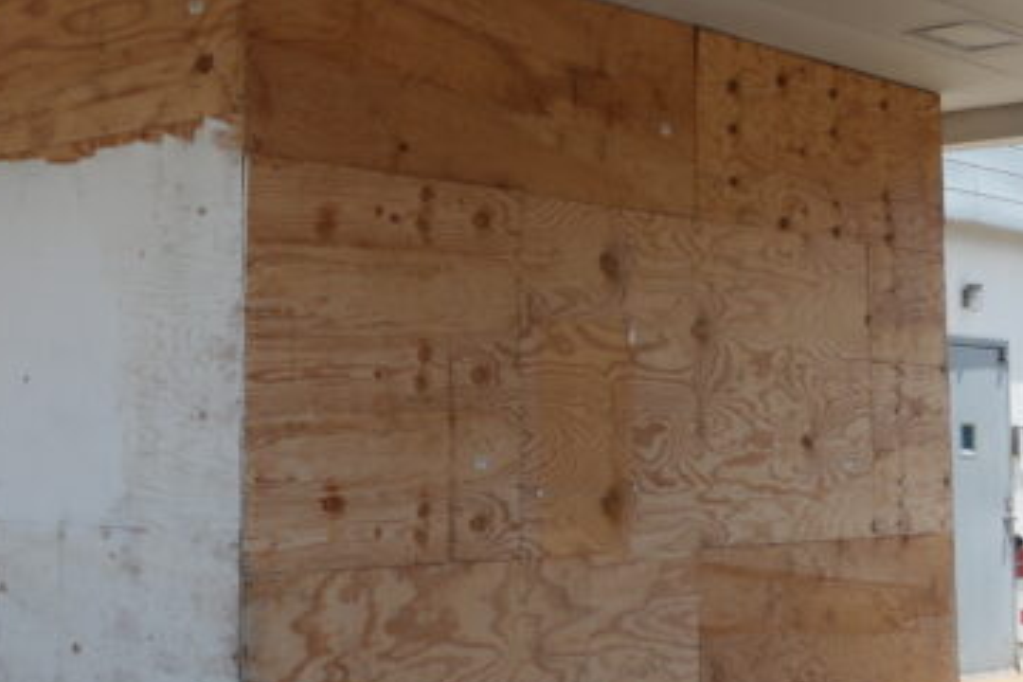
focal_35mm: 64
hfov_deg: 29.8
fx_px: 1819
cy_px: 315
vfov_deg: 21.2
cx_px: 54
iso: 100
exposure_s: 1/320
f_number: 6.3
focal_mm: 20
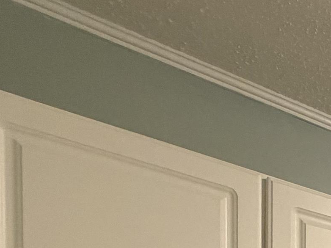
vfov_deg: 20.1
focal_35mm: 55
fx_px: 526
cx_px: 517
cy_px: 432
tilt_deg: -1.7
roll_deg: -0.6
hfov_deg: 25.0
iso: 320
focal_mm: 2.22
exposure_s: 1/60
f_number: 2.2
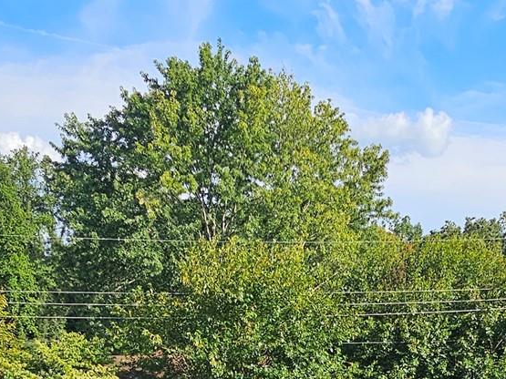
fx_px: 701
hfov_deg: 39.0
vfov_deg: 26.2
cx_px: 353
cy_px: 481
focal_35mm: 48
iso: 50
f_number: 2.2
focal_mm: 2.2
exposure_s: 1/1225
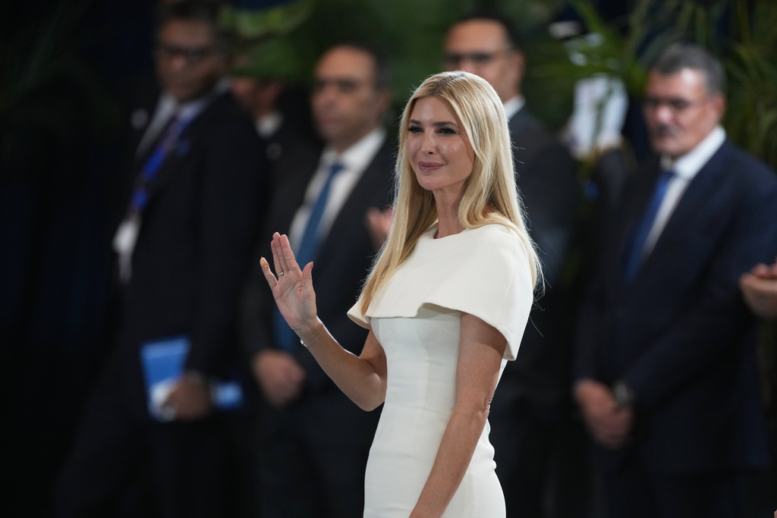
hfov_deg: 4.1
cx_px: 388
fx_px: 10792
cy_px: 259
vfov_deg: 2.8
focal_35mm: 500
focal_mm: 500
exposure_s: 1/250
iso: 2500
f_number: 4
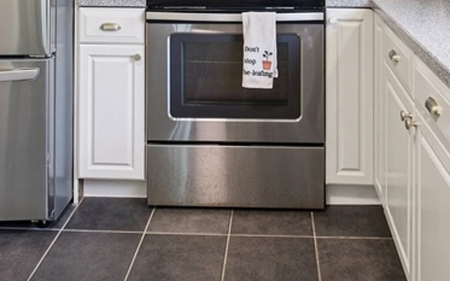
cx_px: 241
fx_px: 515
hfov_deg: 47.2
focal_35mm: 42
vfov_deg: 25.9
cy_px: -89
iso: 400
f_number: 5.6
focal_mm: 10
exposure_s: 1/13
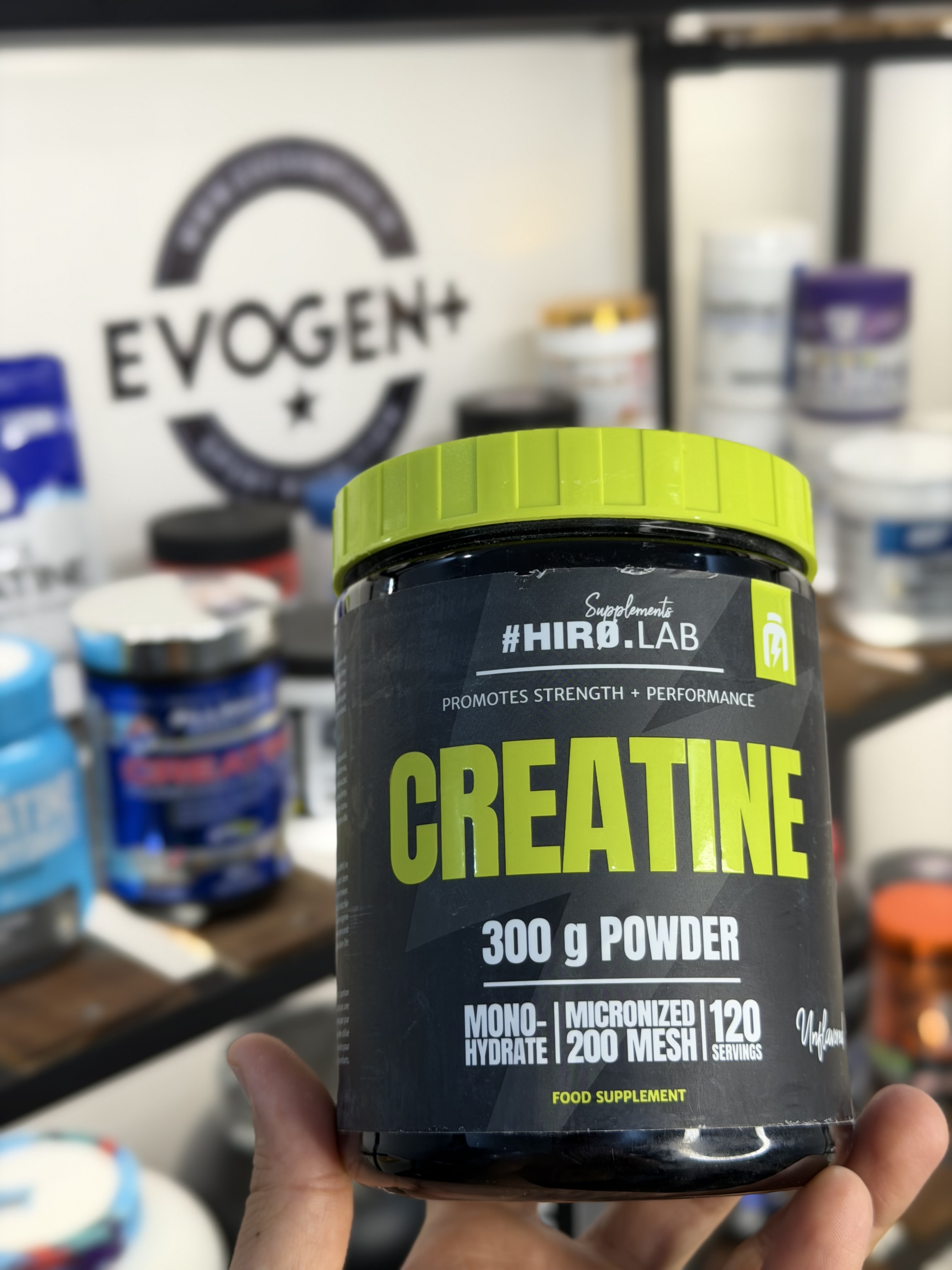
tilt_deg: -17.1
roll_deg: +2.5
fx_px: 1760
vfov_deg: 39.7
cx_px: 476
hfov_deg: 30.3
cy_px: 635
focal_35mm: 48
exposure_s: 1/100
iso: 50
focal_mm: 6.76
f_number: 1.78
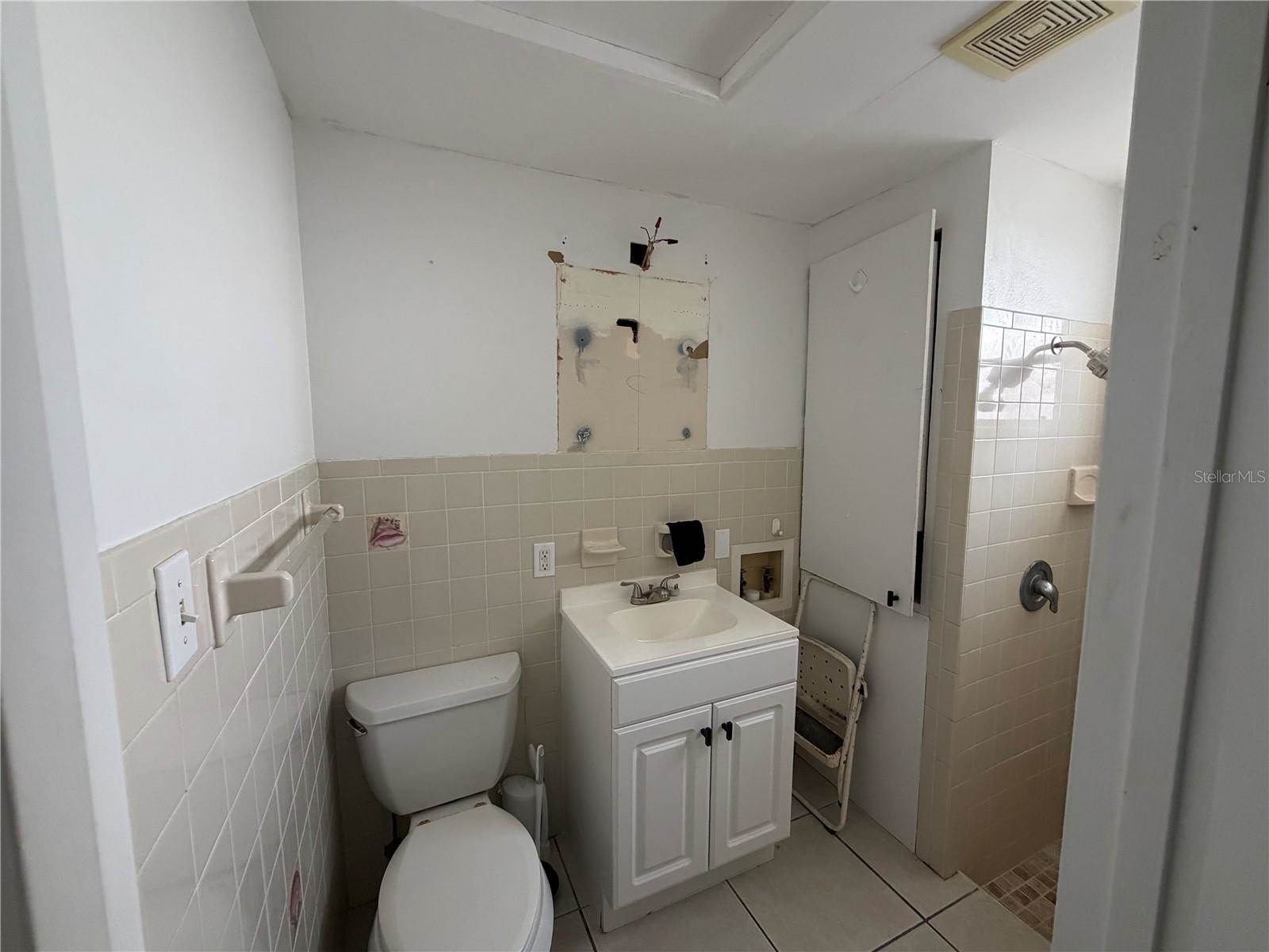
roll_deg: -0.2
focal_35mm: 14
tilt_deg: -6.7
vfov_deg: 85.7
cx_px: 634
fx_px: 513
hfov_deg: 102.1
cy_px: 476
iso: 320
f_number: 2.2
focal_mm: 2.22
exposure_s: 1/116
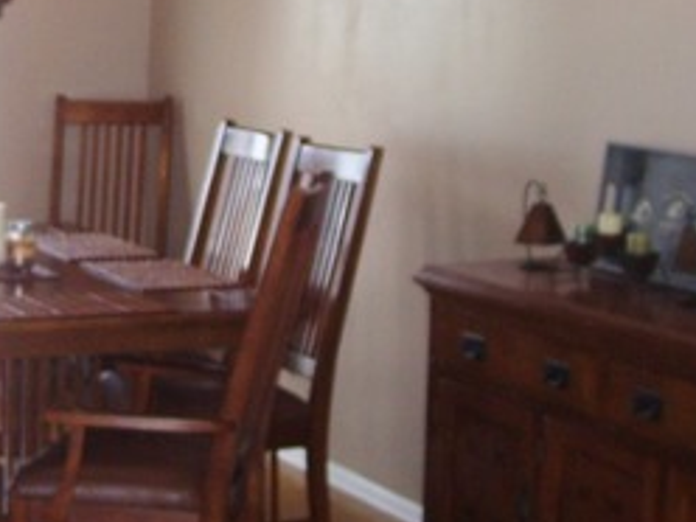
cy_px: 135
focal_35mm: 93
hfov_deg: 20.9
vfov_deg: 15.8
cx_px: 166
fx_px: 1870
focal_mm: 6
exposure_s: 1/60
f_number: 2.7
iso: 125
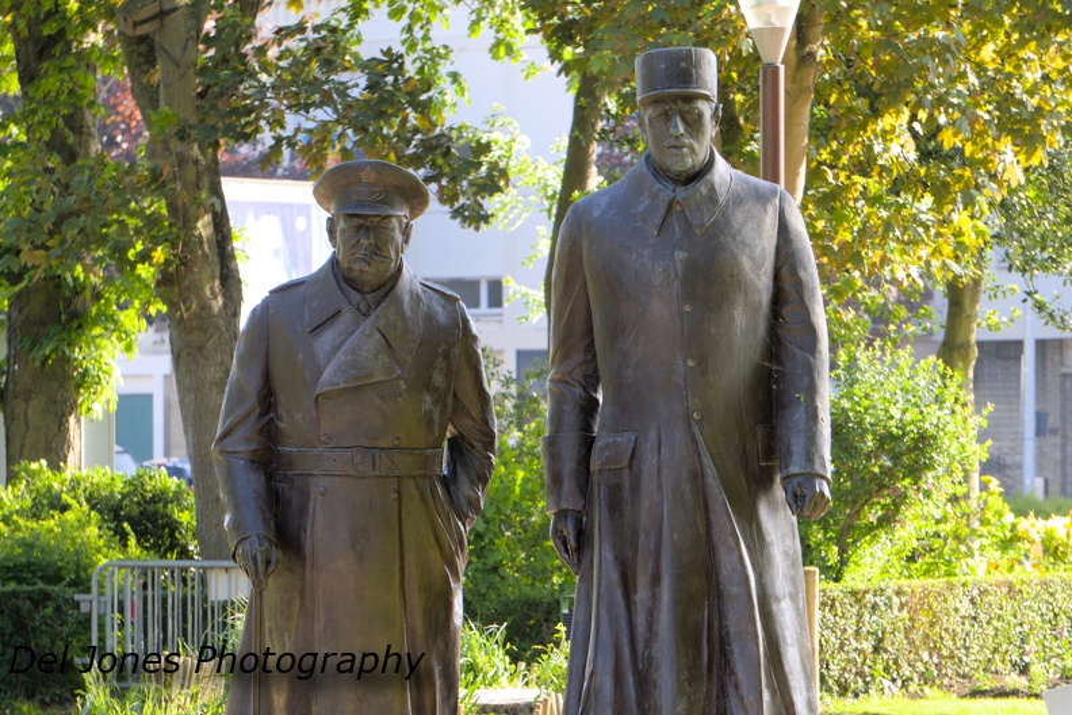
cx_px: 536
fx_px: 5806
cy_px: 358
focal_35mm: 195
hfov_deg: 10.5
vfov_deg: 7.0
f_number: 6.3
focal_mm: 130
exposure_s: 1/60
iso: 125
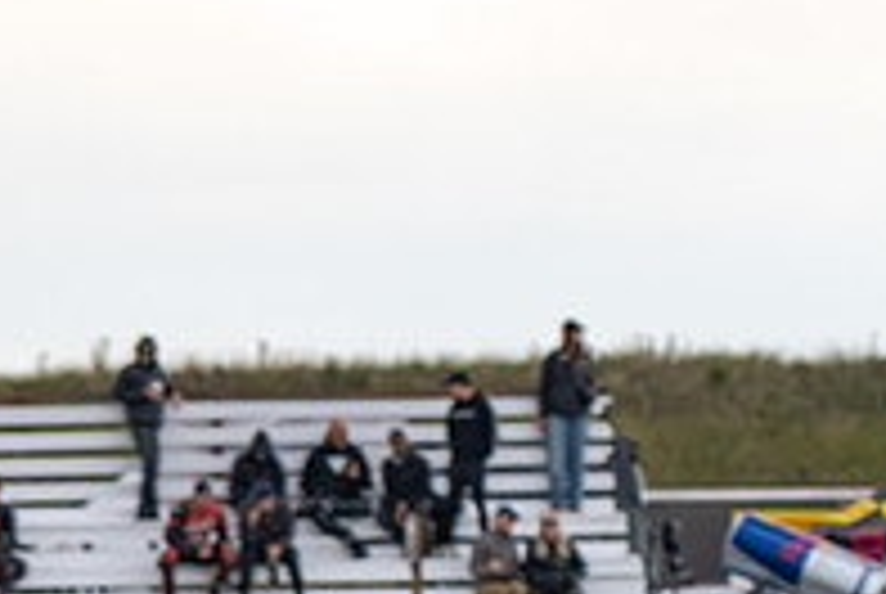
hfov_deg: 2.6
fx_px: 19570
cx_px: -171
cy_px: 1071
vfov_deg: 1.7
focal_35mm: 794
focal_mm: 180
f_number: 6.3
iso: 720
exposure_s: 1/1250
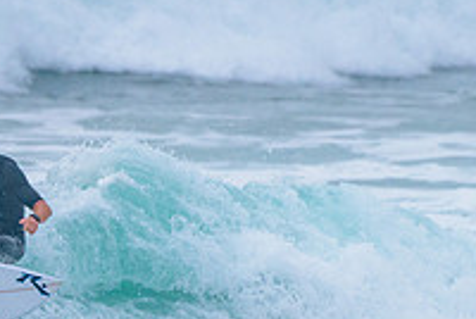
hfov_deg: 1.2
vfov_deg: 0.8
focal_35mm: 1772
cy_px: 305
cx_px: -55
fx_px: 23464
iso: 1250
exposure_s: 1/2000
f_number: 5.6
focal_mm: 500
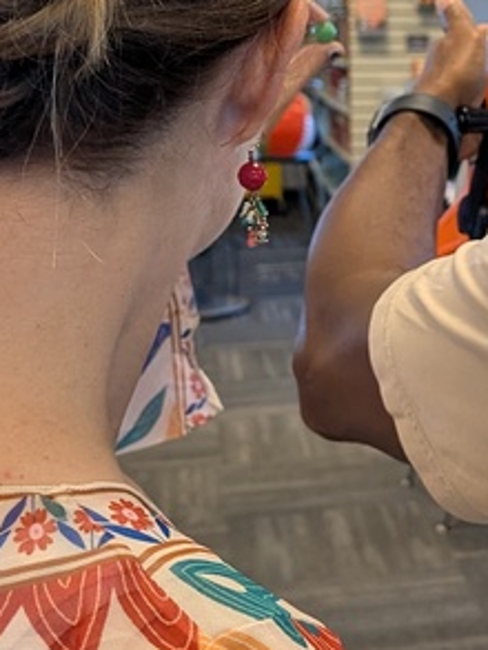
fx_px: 1578
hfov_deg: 17.0
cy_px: 140
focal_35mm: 84
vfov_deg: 23.0
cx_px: 549
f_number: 1.68
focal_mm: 6.9
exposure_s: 1/120
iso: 104
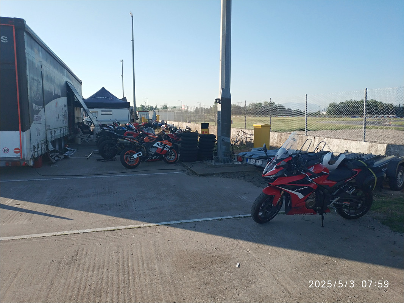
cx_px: 202
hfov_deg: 56.8
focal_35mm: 32
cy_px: 152
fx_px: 373
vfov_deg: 44.2
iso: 100
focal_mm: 4.5
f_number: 2
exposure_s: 1/904
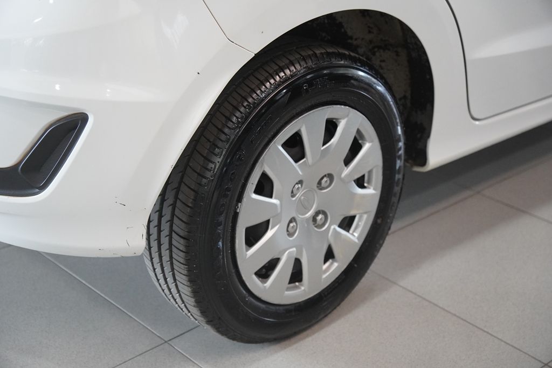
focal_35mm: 64
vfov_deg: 21.1
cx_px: 276
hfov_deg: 31.2
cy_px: 184
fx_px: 989
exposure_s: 1/160
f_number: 2.8
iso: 2500
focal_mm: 43
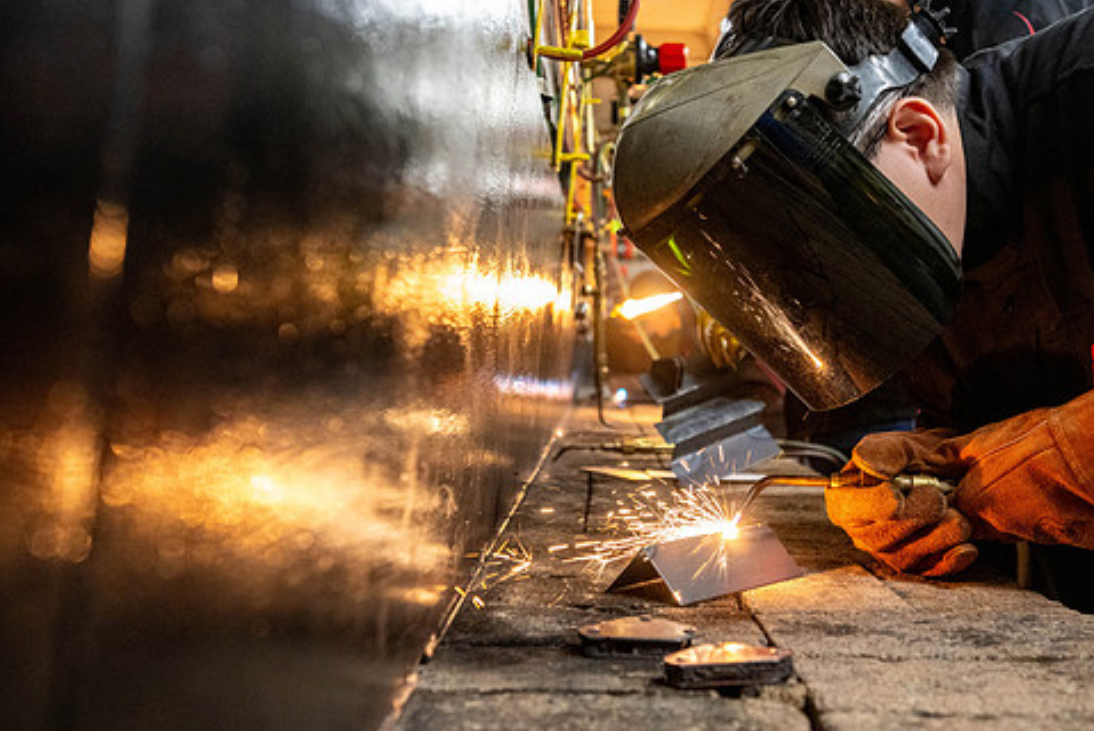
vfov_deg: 35.0
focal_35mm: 38
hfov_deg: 50.4
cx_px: 639
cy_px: 316
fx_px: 1155
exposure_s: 1/200
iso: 2500
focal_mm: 30
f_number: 4
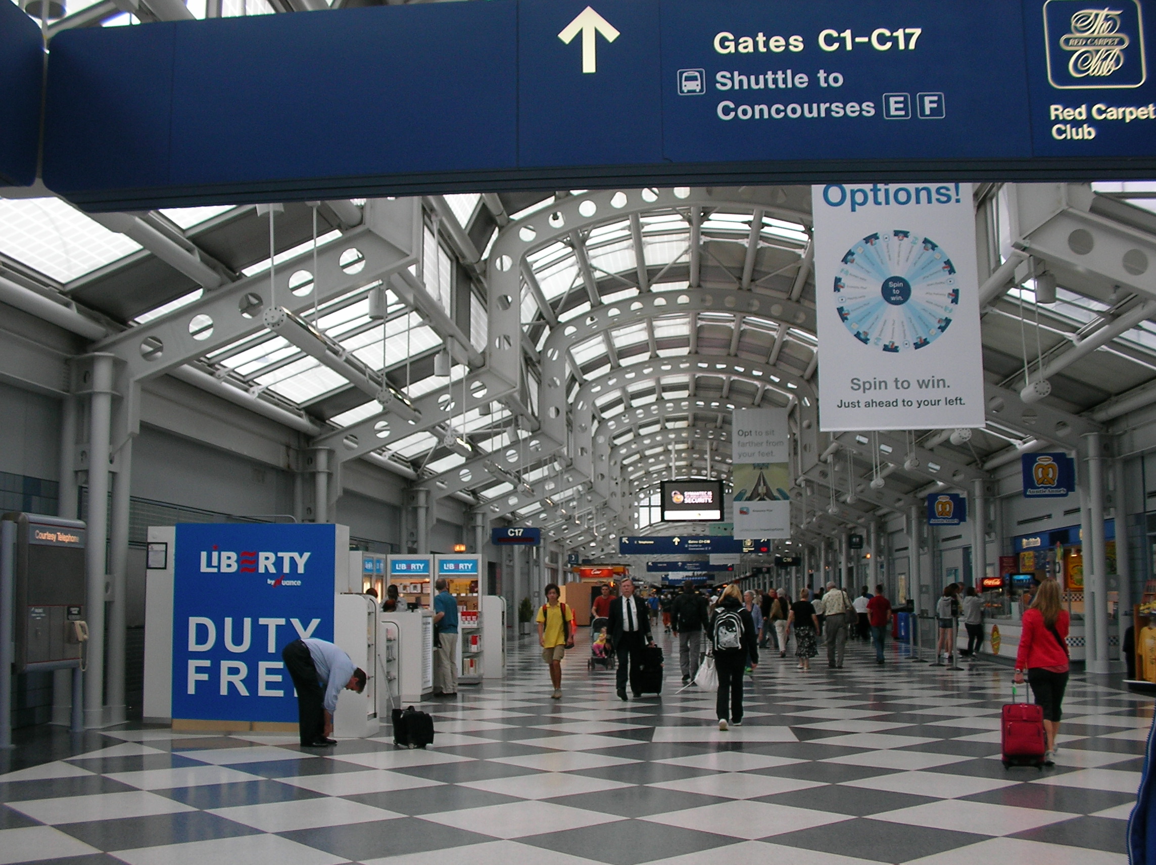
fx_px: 1268
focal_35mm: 38
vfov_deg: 37.7
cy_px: 432
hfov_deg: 49.0
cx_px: 578
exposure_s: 1/92.1
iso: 50
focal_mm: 5.8
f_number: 3.5
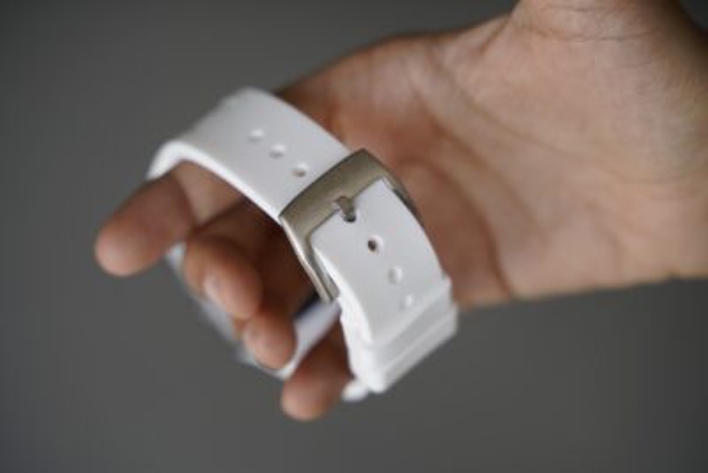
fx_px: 1475
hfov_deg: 27.0
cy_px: 236
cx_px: 354
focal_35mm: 75
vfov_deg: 18.2
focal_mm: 75
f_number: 4
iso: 100
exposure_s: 1/80
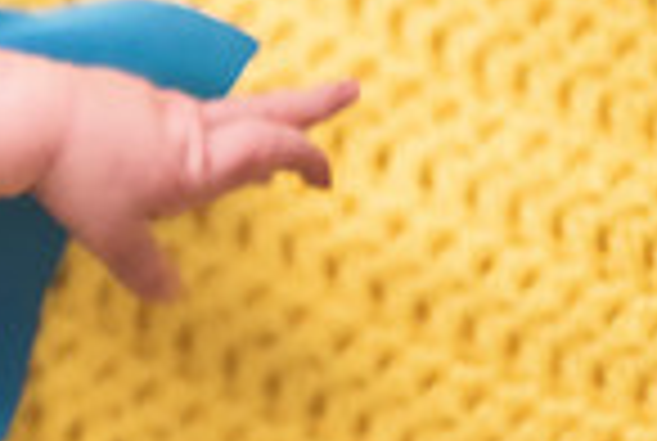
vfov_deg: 7.0
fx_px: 3621
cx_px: -603
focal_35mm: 198
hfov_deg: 9.7
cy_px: 115
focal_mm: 50
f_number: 1.8
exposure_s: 1/125
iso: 1250
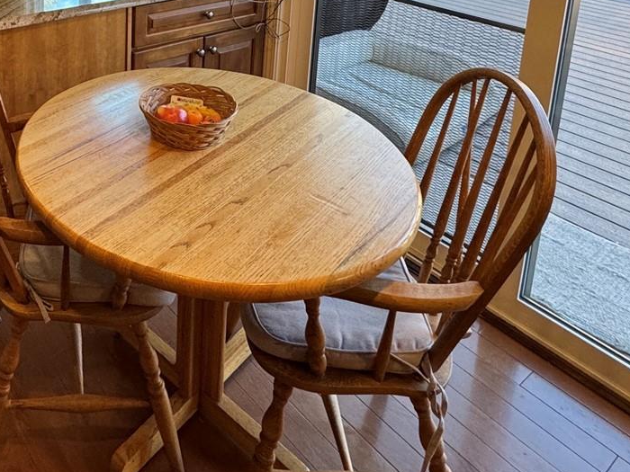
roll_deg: +0.2
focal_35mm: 32
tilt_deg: -10.7
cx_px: 81
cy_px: -63
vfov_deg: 36.4
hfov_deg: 51.2
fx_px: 582
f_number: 2.2
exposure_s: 1/120
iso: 250
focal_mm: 2.22
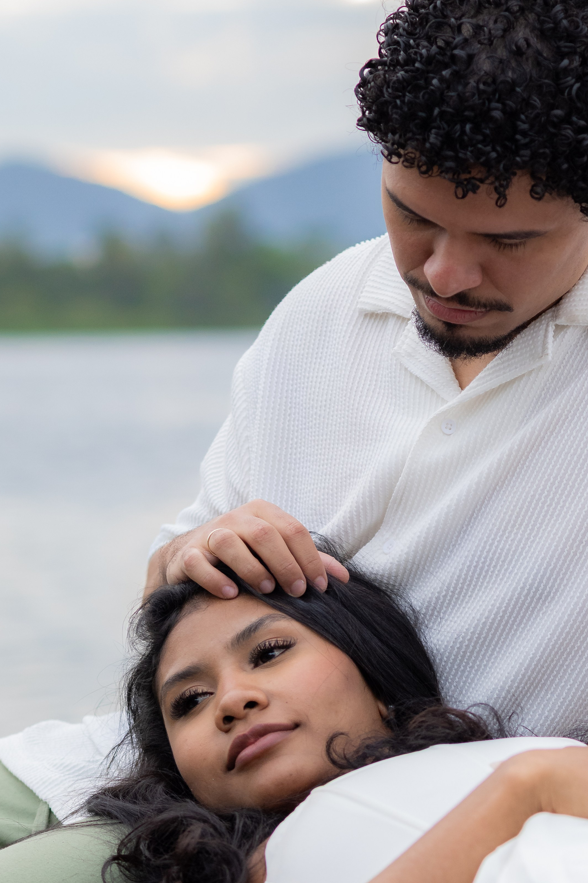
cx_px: 346
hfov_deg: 8.4
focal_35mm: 163
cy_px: 541
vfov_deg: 12.6
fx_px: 3994
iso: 800
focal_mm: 85
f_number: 3.5
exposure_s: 1/640
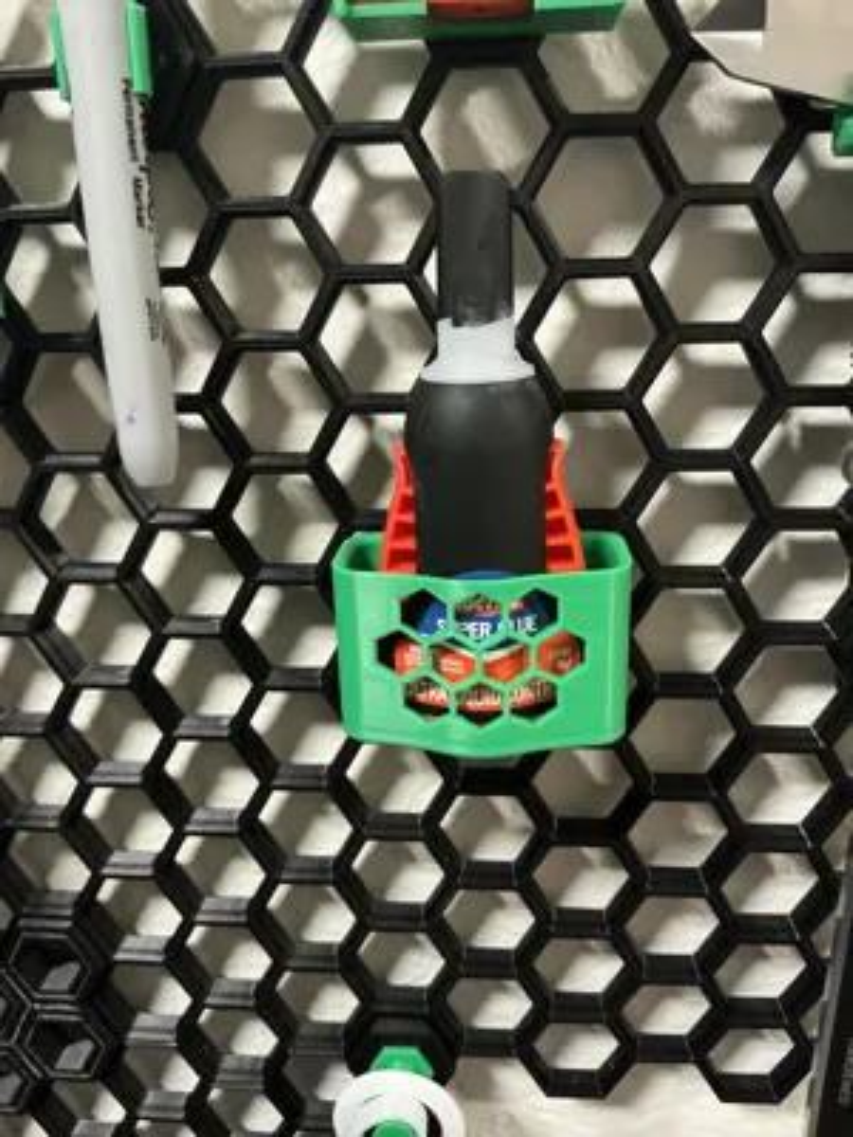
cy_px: 568
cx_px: 426
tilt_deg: -17.3
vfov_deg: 63.4
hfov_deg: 49.7
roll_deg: +1.0
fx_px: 920
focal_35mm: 28
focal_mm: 3
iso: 400
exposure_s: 1/30
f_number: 1.8
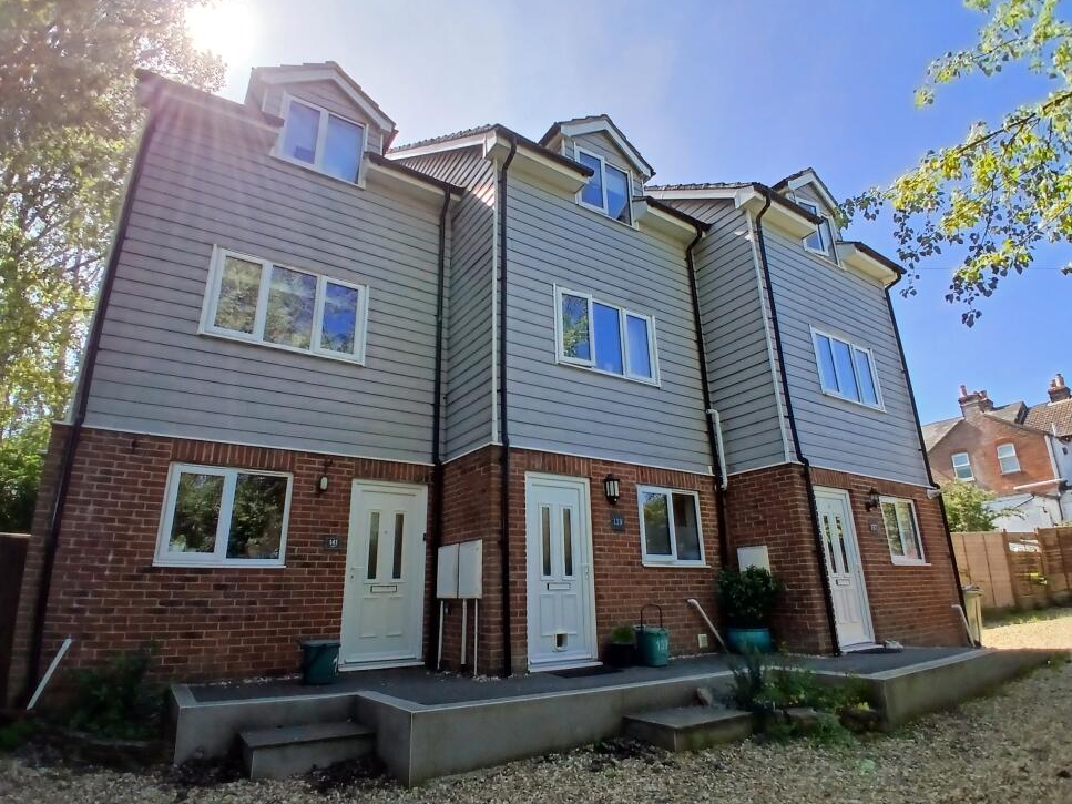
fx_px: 557
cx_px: 523
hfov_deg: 87.7
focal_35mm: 18
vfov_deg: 71.6
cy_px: 404
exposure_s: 1/577
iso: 50
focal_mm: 1.4
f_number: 2.2
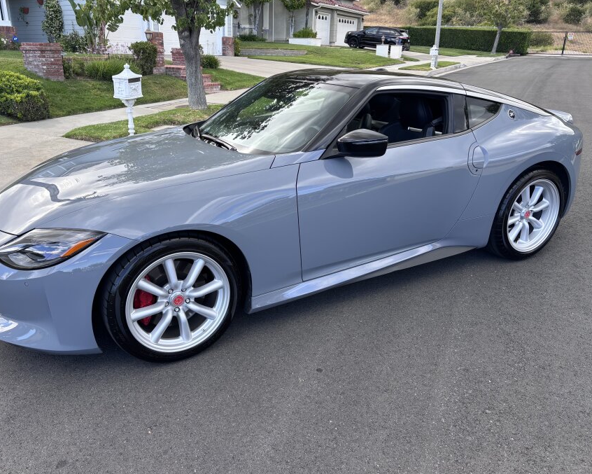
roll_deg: -1.2
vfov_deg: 51.5
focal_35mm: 28
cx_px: 277
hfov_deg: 62.2
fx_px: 491
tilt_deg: -20.9
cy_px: 243
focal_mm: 5.96
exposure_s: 1/334
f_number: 1.6
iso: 50
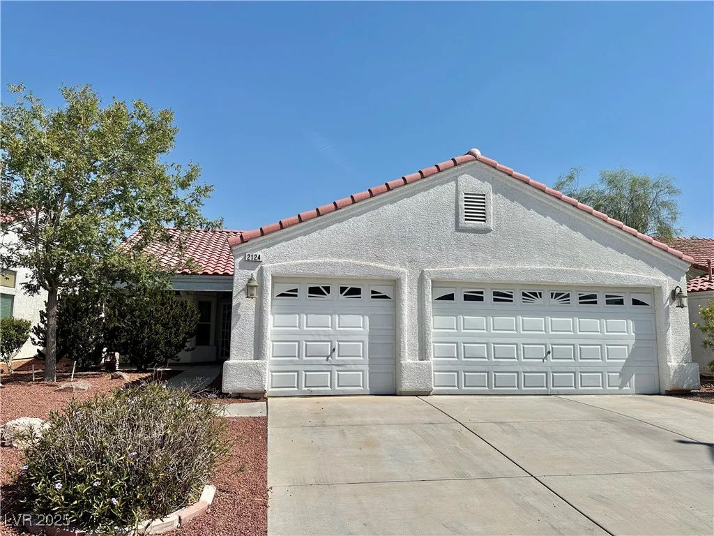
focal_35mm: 24
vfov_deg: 56.8
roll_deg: -0.3
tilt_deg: +8.2
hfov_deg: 71.6
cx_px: 357
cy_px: 268
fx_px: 495
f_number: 1.78
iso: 80
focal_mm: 6.86
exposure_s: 1/9709
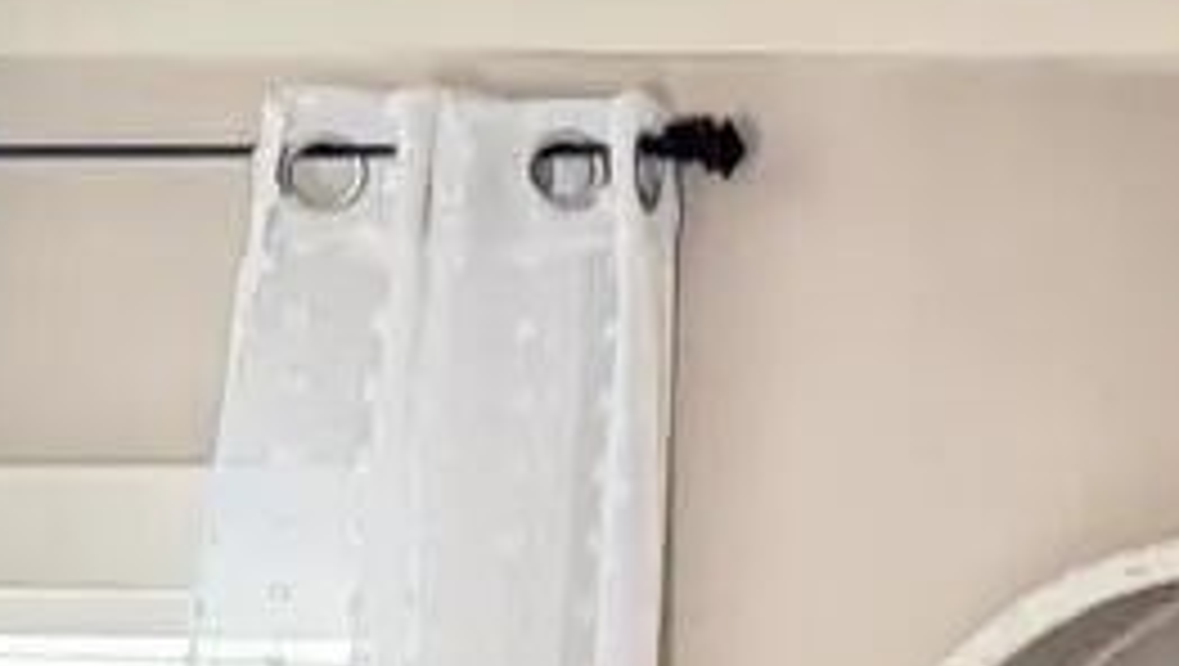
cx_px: 1881
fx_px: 3192
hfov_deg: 18.1
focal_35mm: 102
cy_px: 76
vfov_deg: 11.8
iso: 1000
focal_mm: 6.76
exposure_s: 1/37
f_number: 1.78
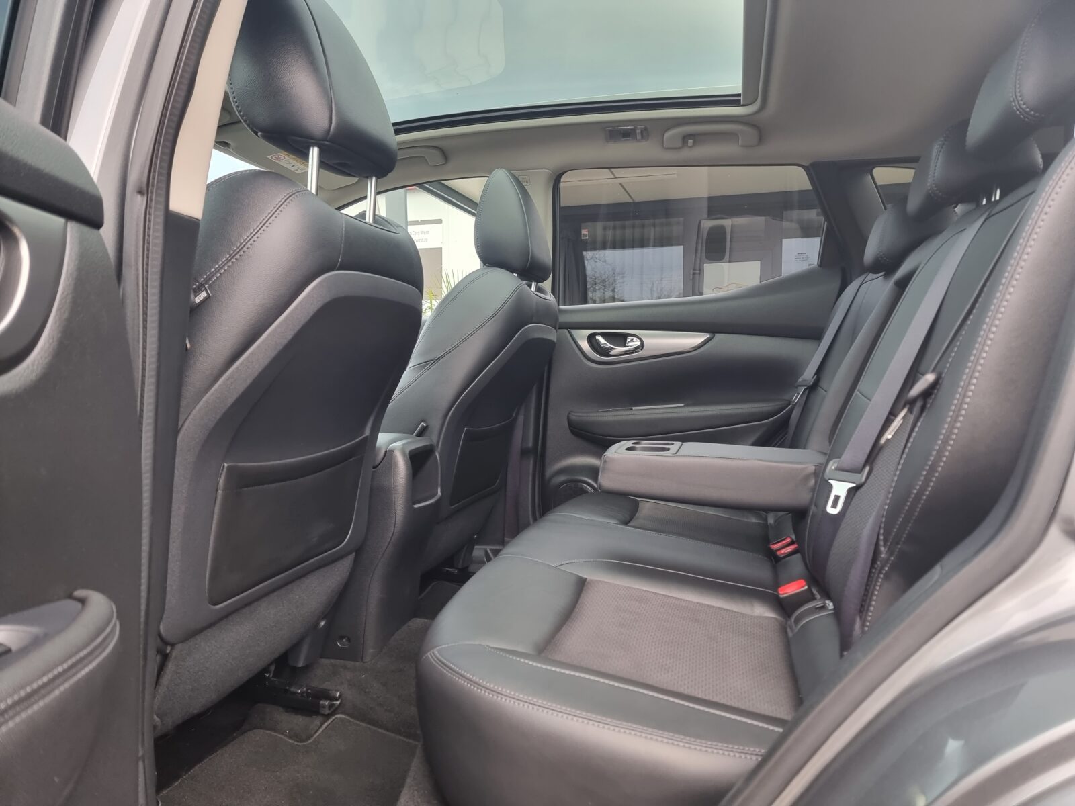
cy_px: 403
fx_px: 745
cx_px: 538
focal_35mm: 24
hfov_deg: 71.6
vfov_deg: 56.8
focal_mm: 6.7
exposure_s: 1/100
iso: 200
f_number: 1.8
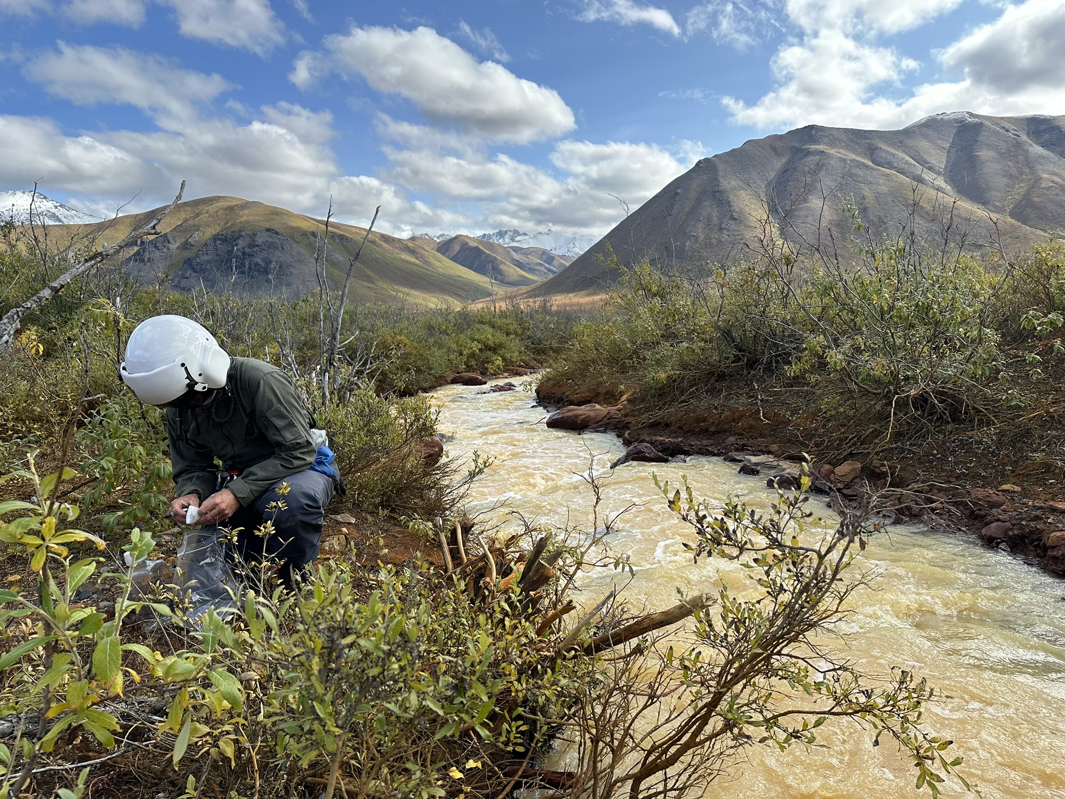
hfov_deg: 71.6
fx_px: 738
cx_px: 532
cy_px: 400
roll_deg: +2.2
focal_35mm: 24
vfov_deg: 56.8
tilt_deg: -7.2
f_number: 1.78
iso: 80
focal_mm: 6.86
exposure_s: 1/3058
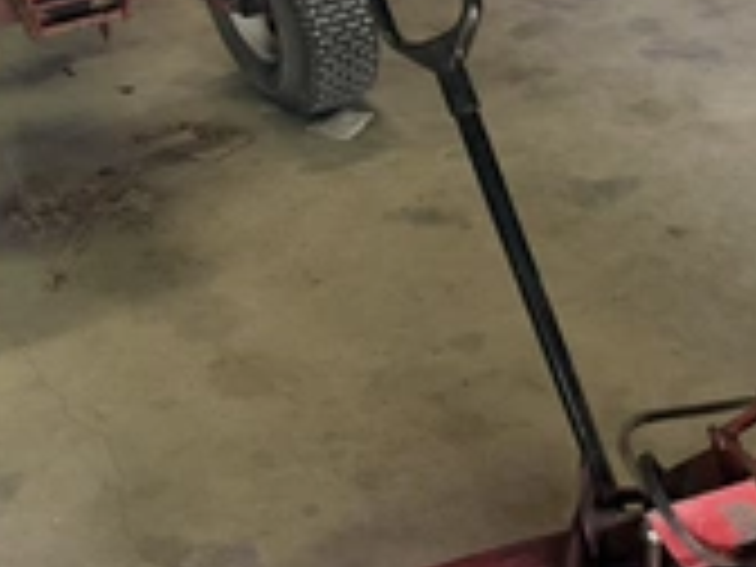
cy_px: 567
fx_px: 1245
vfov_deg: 24.5
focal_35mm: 57
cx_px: 832
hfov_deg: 30.3
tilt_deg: -45.5
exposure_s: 1/71
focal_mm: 6.76
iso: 200
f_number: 1.78
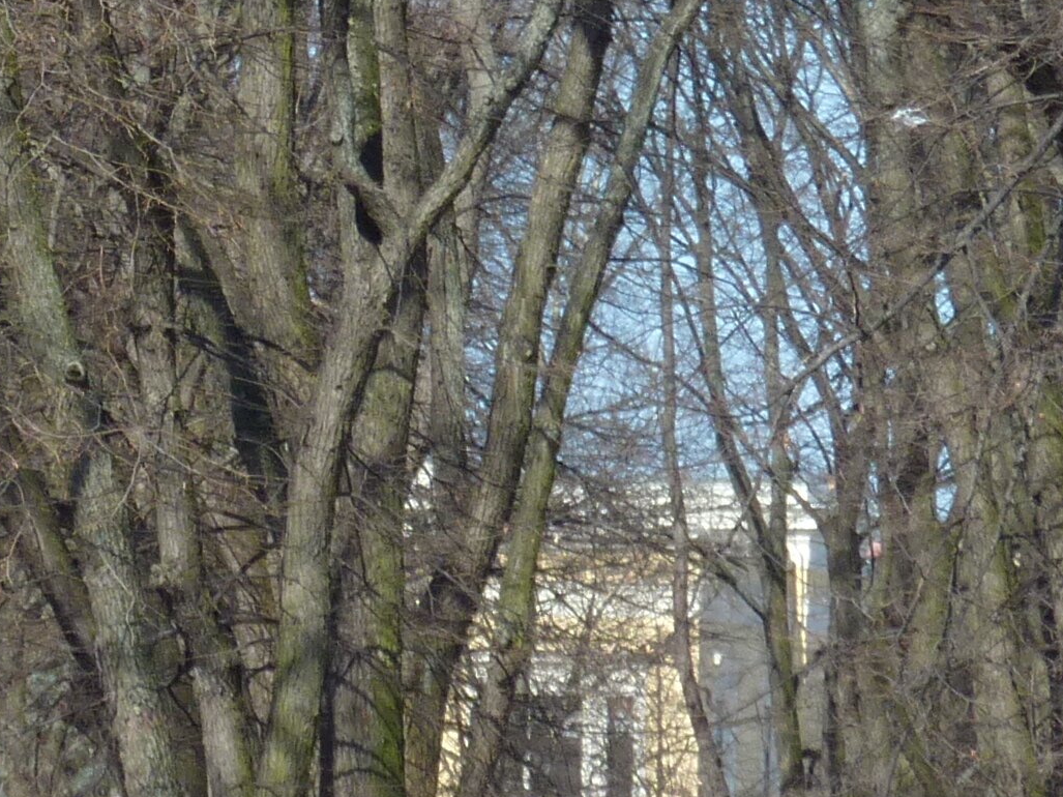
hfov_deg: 3.8
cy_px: 716
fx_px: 16028
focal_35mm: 522
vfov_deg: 2.8
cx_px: -147
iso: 80
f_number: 4.5
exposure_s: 1/250
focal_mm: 24.1
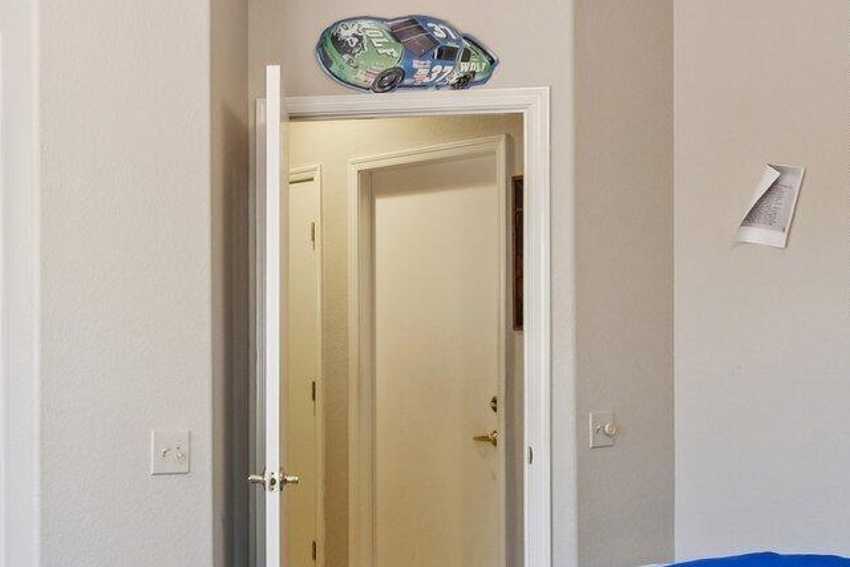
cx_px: 143
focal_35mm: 48
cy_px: 347
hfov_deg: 39.1
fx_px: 1134
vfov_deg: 28.0
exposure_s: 1/8
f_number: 8
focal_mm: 10
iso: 400
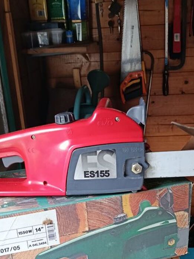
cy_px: 206
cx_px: 109
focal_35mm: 46
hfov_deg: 31.5
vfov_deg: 39.6
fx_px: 343
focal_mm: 5.24
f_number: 1.7
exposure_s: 1/100
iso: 902
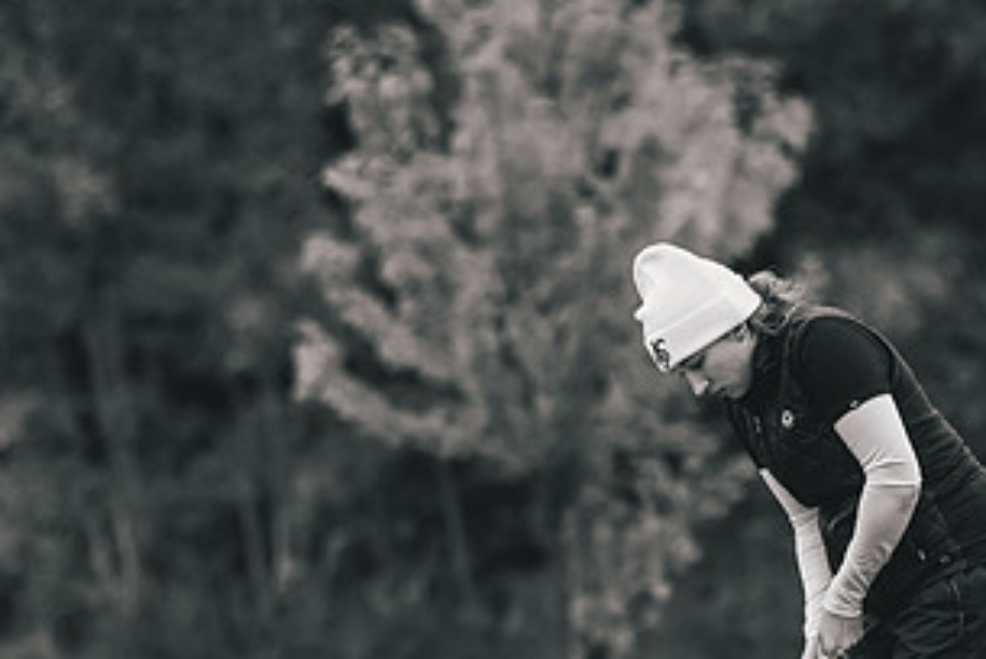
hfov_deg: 4.8
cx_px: 761
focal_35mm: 426
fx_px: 11679
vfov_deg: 3.2
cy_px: 623
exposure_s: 1/1600
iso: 800
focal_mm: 150
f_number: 2.8
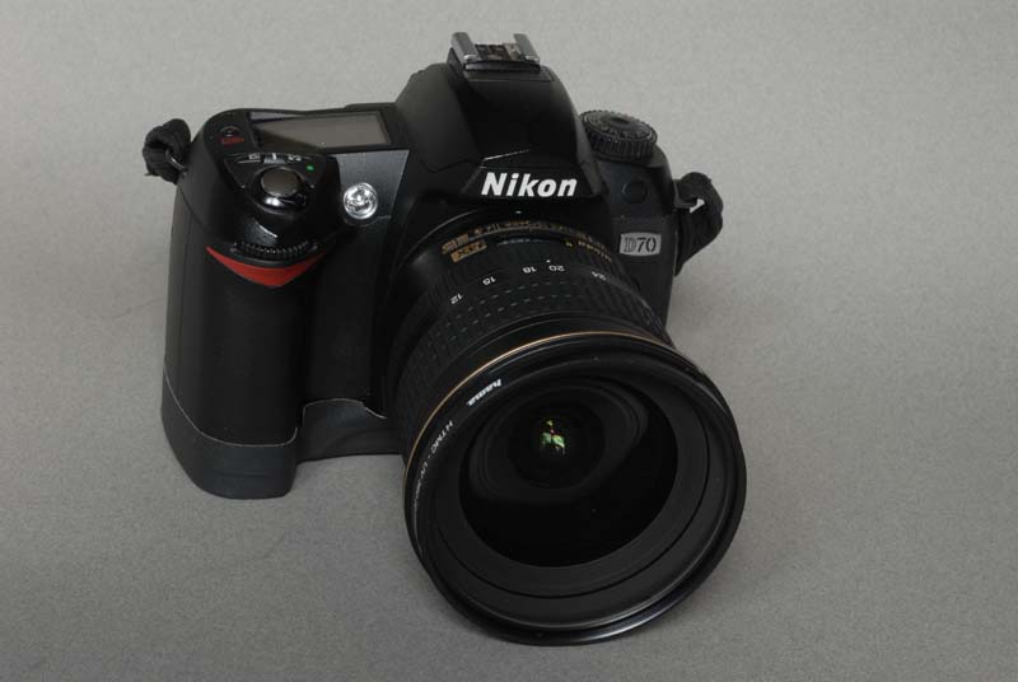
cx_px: 509
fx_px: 1189
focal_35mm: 42
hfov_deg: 46.3
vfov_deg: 32.0
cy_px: 341
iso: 200
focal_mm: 28
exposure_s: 1/5
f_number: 16
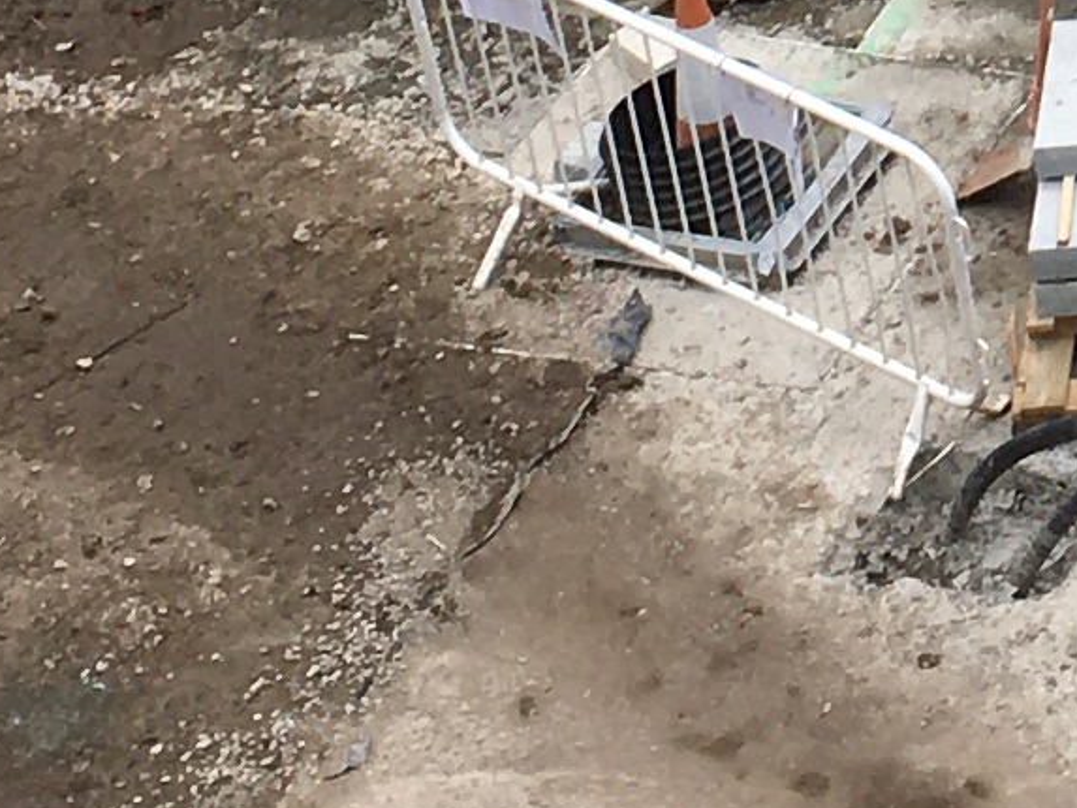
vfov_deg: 6.9
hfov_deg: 9.2
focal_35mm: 204
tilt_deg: -24.8
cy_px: -1197
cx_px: 1989
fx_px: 6348
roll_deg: +4.3
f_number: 2.2
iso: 25
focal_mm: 4.15
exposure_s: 1/472
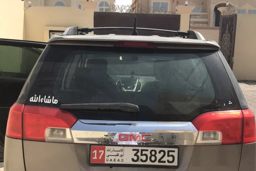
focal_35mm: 48
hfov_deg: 41.1
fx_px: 341
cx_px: 137
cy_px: 127
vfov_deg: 27.7
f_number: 1.8
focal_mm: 3.99
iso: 20
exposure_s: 1/2817
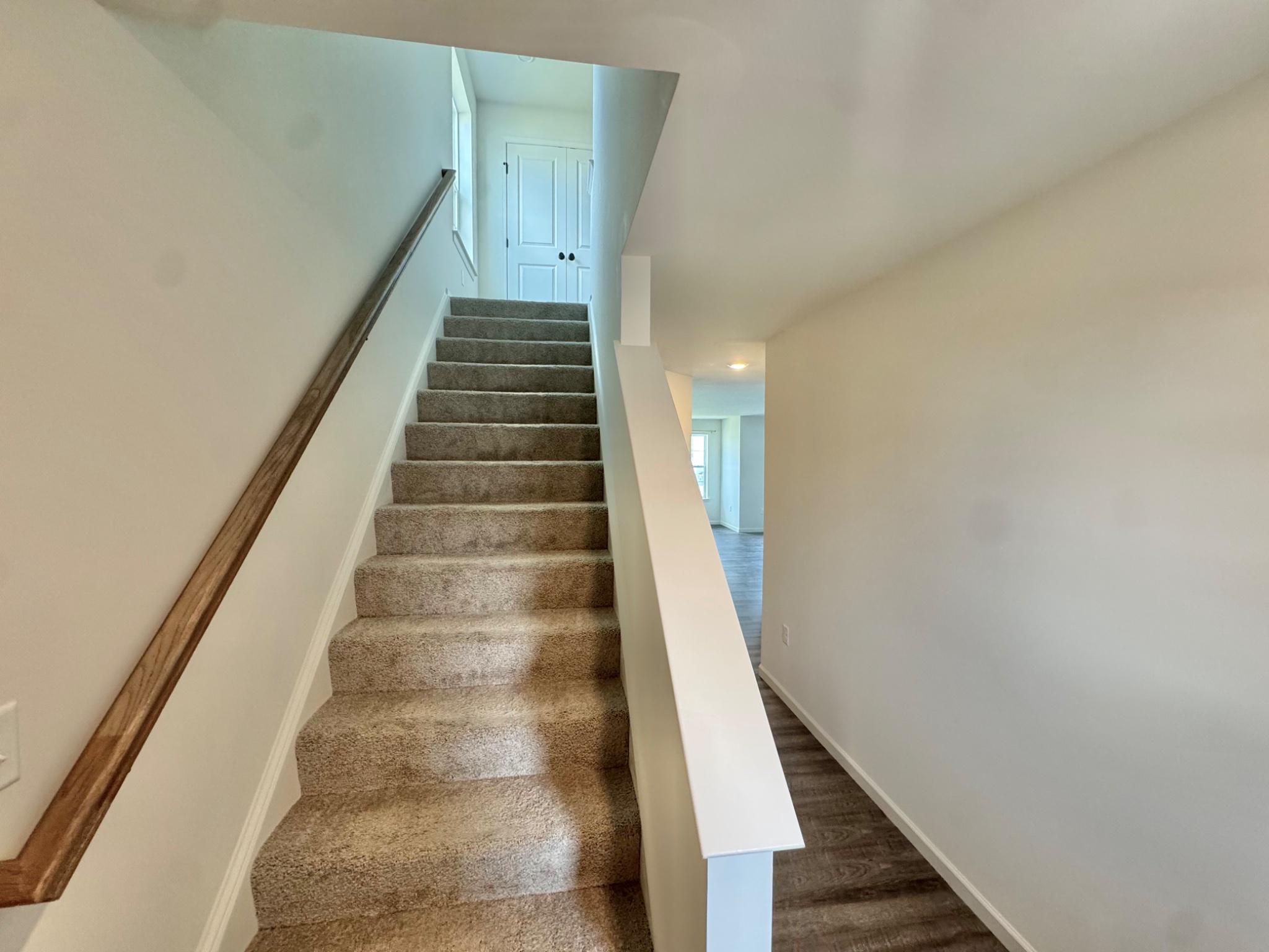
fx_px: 513
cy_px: 476
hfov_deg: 102.1
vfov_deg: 85.7
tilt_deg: -2.9
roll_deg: -0.5
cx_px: 634
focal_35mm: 14
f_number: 2.2
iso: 250
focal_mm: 2.22
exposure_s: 1/120
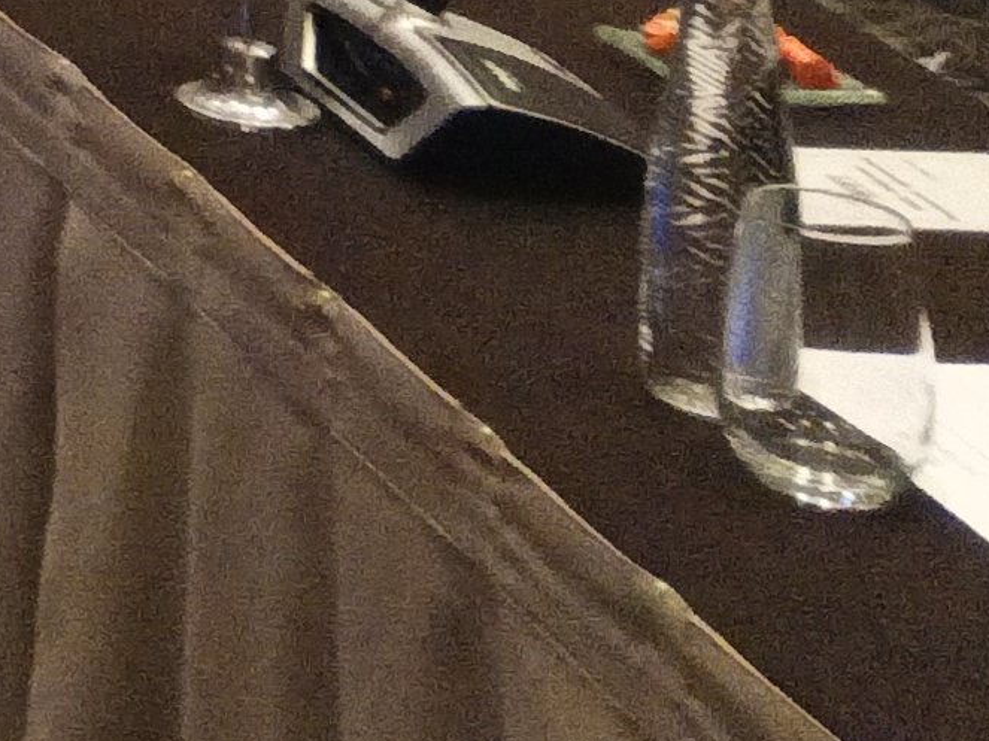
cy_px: -1476
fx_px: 4028
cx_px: -1988
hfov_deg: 10.2
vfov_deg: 8.7
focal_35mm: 141
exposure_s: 1/50
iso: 1848
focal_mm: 4.11
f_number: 1.6
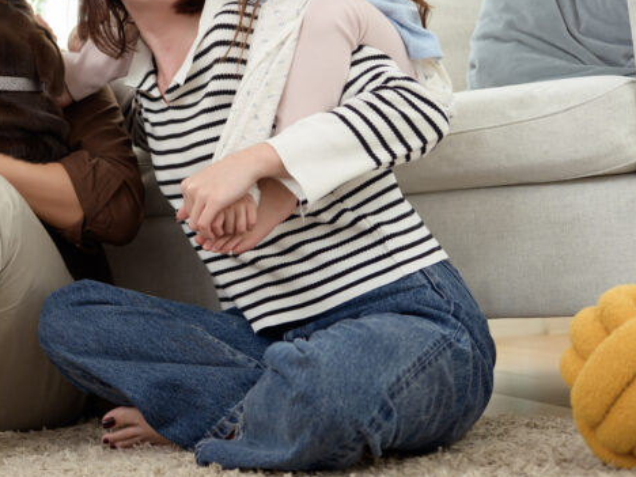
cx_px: 18
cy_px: 120
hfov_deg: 22.5
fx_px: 1543
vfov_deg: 17.5
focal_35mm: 84
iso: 320
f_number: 2.8
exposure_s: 1/400
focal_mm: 40
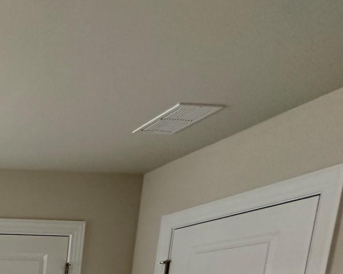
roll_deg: -1.1
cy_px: 389
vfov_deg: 26.6
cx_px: -149
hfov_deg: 29.3
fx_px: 447
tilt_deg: -10.8
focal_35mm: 44
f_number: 2.2
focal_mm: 2.22
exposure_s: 1/120
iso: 200
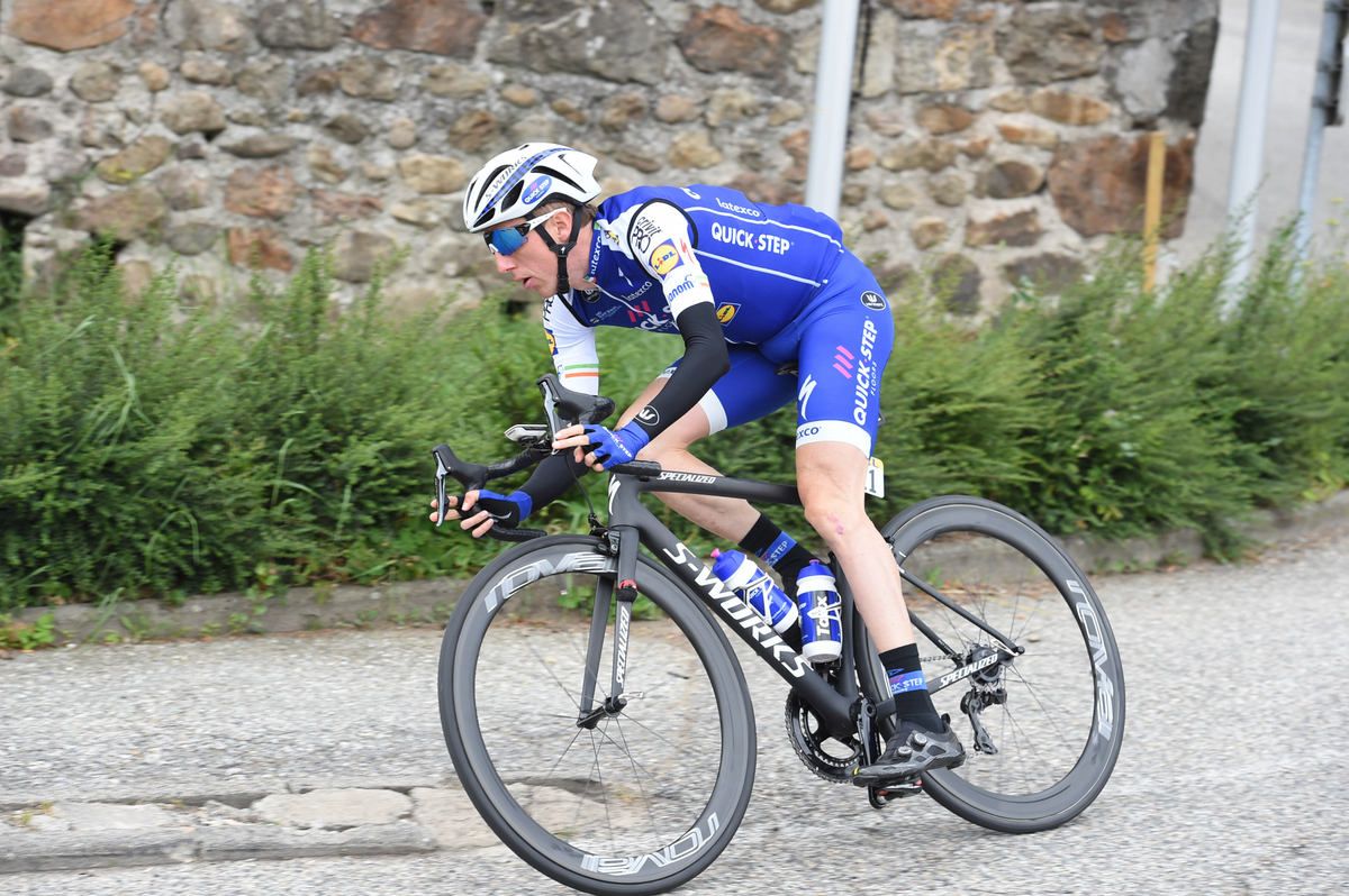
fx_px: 4493
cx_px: 674
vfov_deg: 11.4
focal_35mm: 120
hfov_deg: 17.1
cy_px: 448
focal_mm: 120
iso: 1250
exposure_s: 1/800
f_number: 6.3
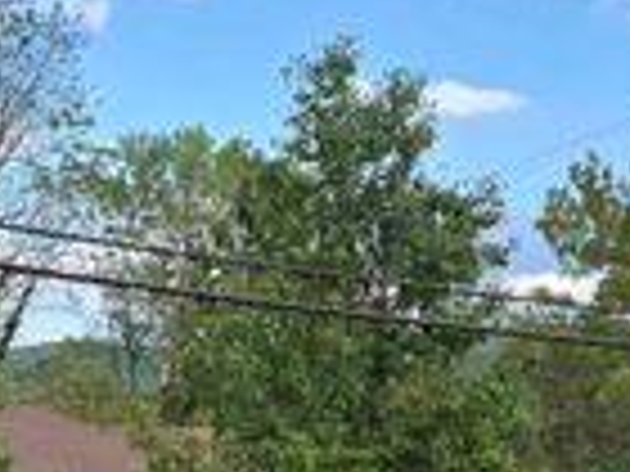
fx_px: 1492
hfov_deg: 23.4
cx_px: 94
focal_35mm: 82
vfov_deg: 17.3
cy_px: 533
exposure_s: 1/717
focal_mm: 5.4
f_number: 1.8
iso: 25
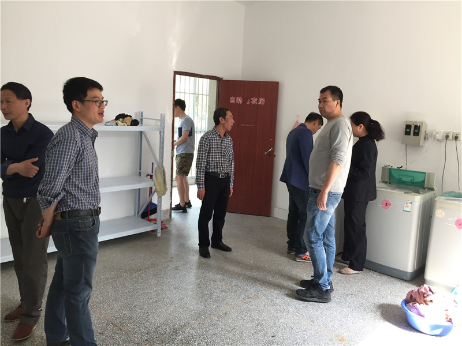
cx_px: 231
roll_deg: -3.7
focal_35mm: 29
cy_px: 173
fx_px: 387
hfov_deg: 61.7
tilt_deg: -8.5
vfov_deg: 48.2
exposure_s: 1/33
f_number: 2.2
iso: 40
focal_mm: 4.15
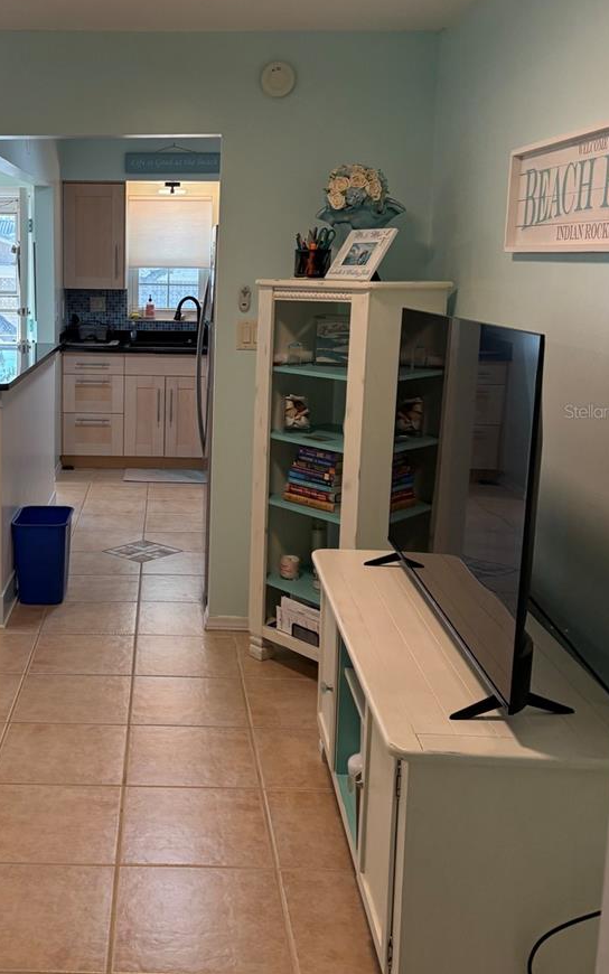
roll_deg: -1.2
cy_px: 411
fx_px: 1009
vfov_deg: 51.3
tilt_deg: -8.3
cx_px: 140
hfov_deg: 32.8
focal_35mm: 38
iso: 125
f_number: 1.6
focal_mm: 5.96
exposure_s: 1/120
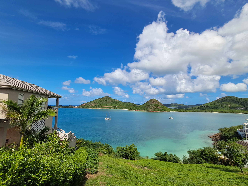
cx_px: 124
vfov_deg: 78.1
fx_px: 115
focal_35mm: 16
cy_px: 93
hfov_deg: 94.5
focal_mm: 1.64
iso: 40
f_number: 2.2
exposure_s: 1/1862
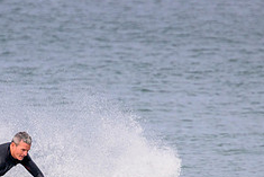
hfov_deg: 1.0
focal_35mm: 1974
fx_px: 14484
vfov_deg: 0.7
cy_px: 211
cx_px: 53
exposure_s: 1/2000
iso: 1600
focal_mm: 800
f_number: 11
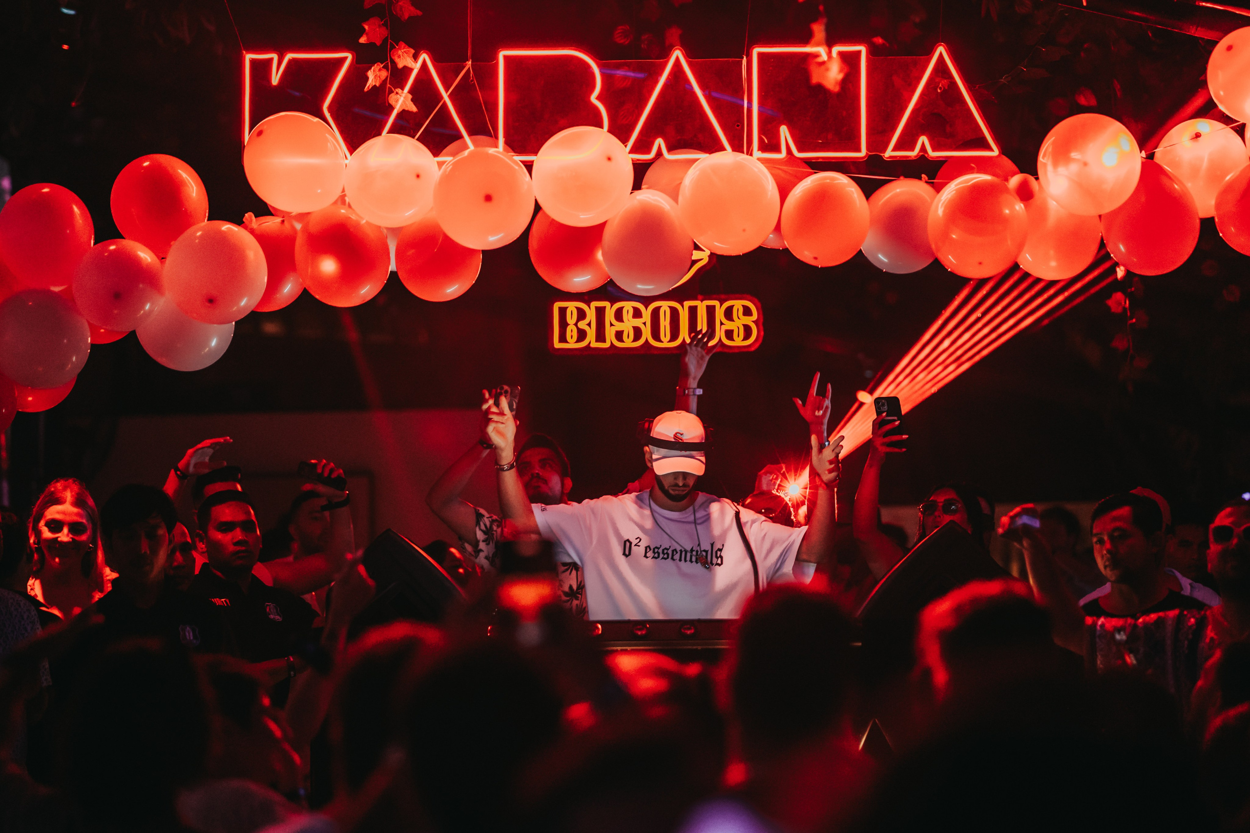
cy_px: 377
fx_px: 3259
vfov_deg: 14.6
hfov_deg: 21.7
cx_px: 624
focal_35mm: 94
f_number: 2
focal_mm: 85
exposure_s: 1/160
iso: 4000
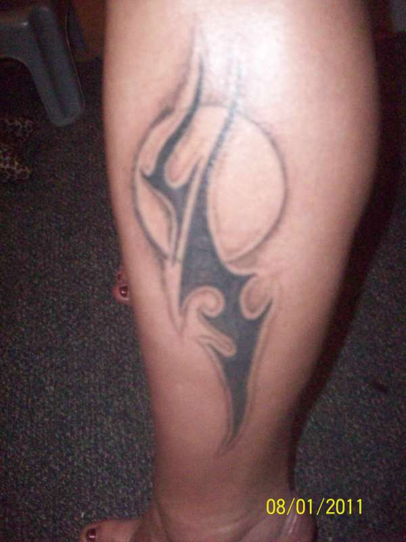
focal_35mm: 37
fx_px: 579
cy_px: 271
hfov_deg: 38.7
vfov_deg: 50.1
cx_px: 203
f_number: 2.8
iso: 800
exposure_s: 1/64
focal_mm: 6.2
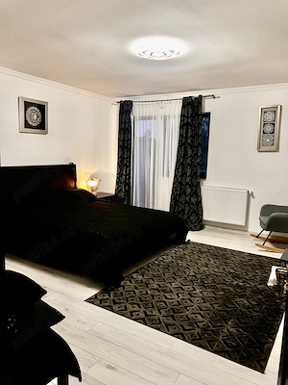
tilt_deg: -8.1
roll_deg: -2.0
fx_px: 288
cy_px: 192
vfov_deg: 67.3
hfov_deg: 53.1
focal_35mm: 26
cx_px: 144
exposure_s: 1/25
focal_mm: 5.7
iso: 500
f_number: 1.5
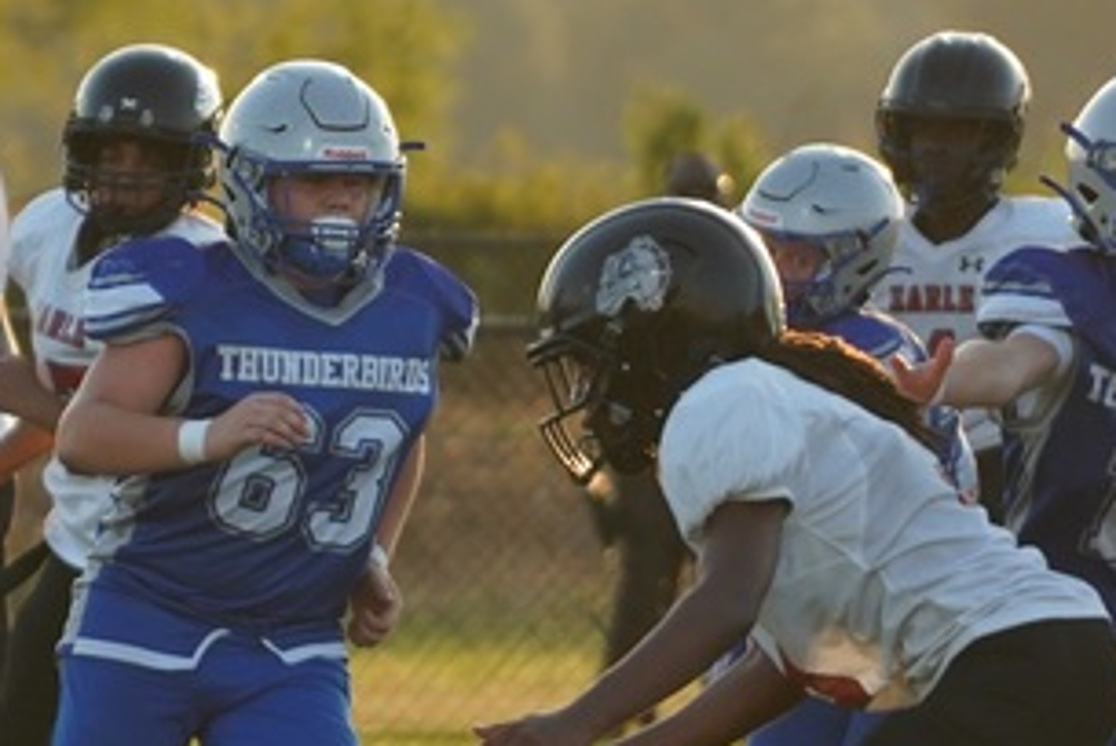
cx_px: -132
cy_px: 536
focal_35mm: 671
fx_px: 20820
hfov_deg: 3.1
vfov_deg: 2.1
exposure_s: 1/1600
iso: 640
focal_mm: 200
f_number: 4
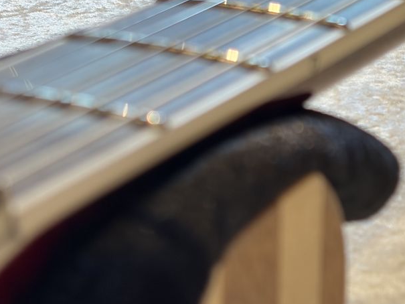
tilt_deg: -22.4
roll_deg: +0.1
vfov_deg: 13.5
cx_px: 325
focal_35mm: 110
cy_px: 121
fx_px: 1287
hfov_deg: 17.7
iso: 125
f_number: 1.6
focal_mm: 5.96
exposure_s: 1/60
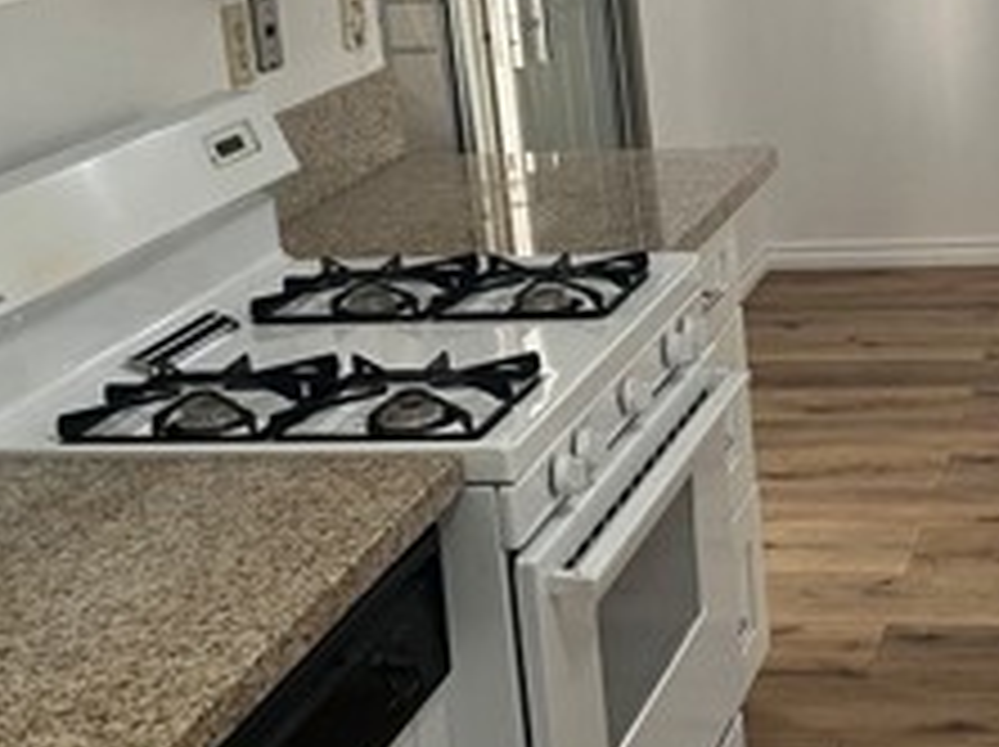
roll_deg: +2.8
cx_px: 855
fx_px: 2162
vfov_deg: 19.5
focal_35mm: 75
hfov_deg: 25.4
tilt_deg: -13.2
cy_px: 234
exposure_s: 1/60
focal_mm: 5.7
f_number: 1.5
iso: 125
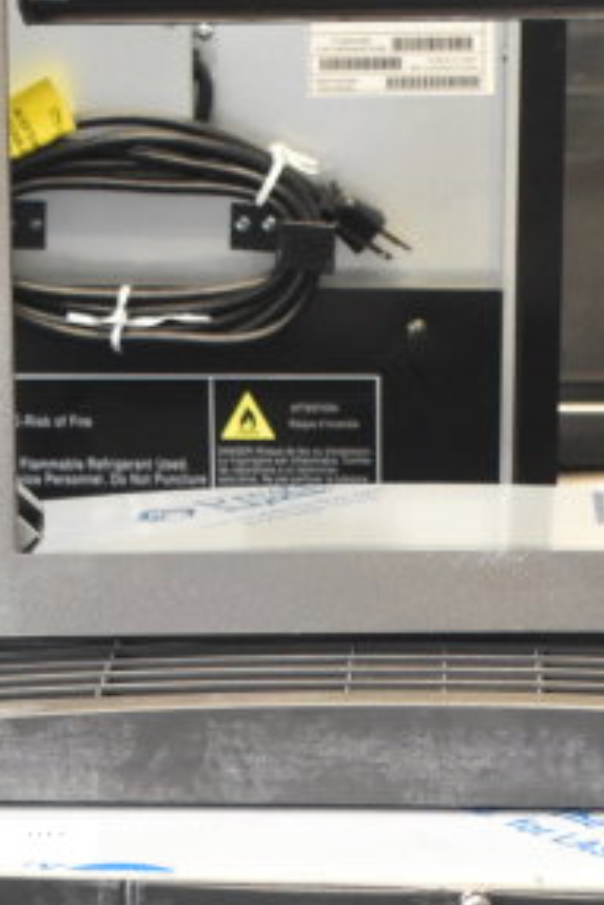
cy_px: 1217
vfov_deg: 13.3
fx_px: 3735
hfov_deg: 9.2
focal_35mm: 149
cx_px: 481
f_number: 4.2
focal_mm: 31
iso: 2000
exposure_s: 1/50
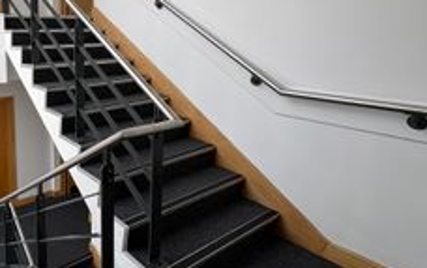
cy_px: 79
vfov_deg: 46.5
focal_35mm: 26
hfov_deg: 61.1
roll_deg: +1.2
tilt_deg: -7.7
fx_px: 303
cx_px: 54
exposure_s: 1/157
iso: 40
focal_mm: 2.22
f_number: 2.2
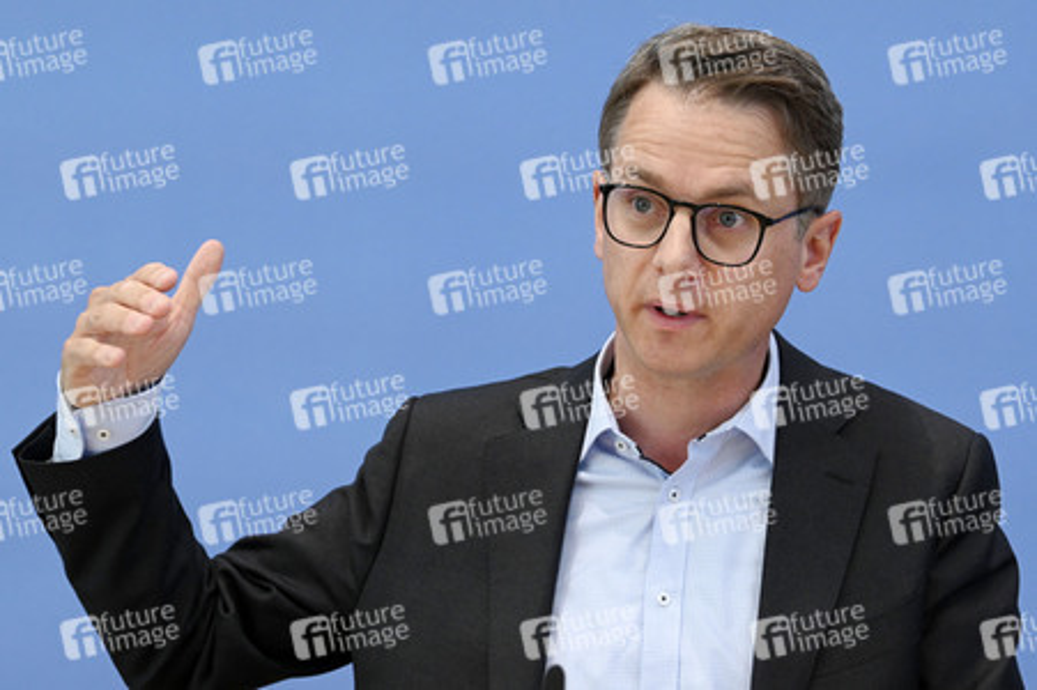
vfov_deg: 13.7
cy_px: 345
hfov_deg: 20.4
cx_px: 518
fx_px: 2878
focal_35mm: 100
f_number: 5.6
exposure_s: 1/640
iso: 3200
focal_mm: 100
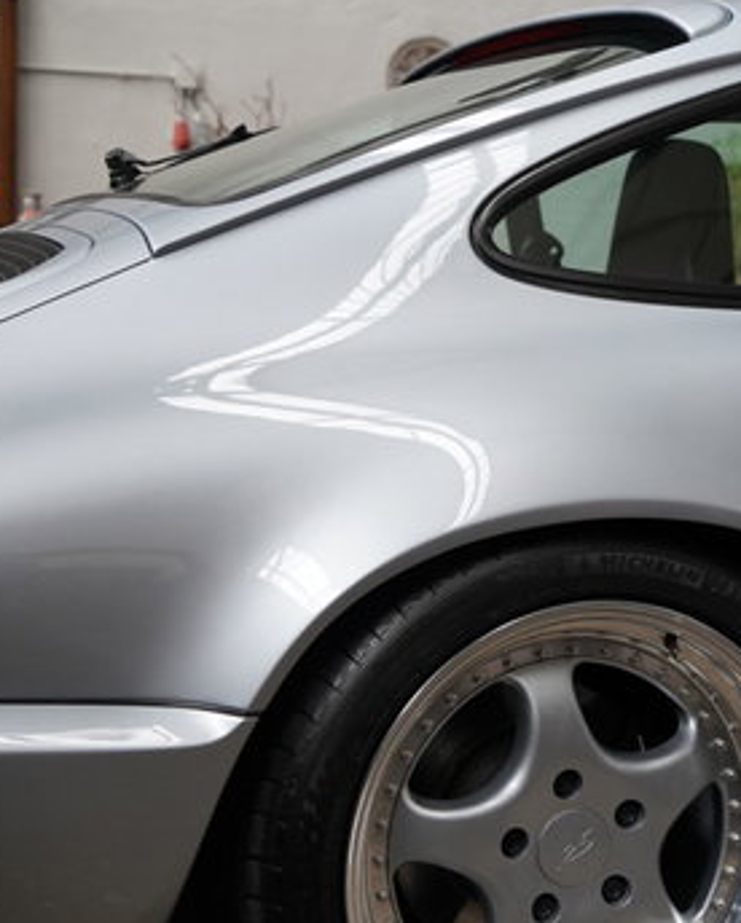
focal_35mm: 69
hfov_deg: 22.2
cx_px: 366
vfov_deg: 27.4
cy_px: 563
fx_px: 1888
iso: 2000
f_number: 4
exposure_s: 1/800
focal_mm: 33
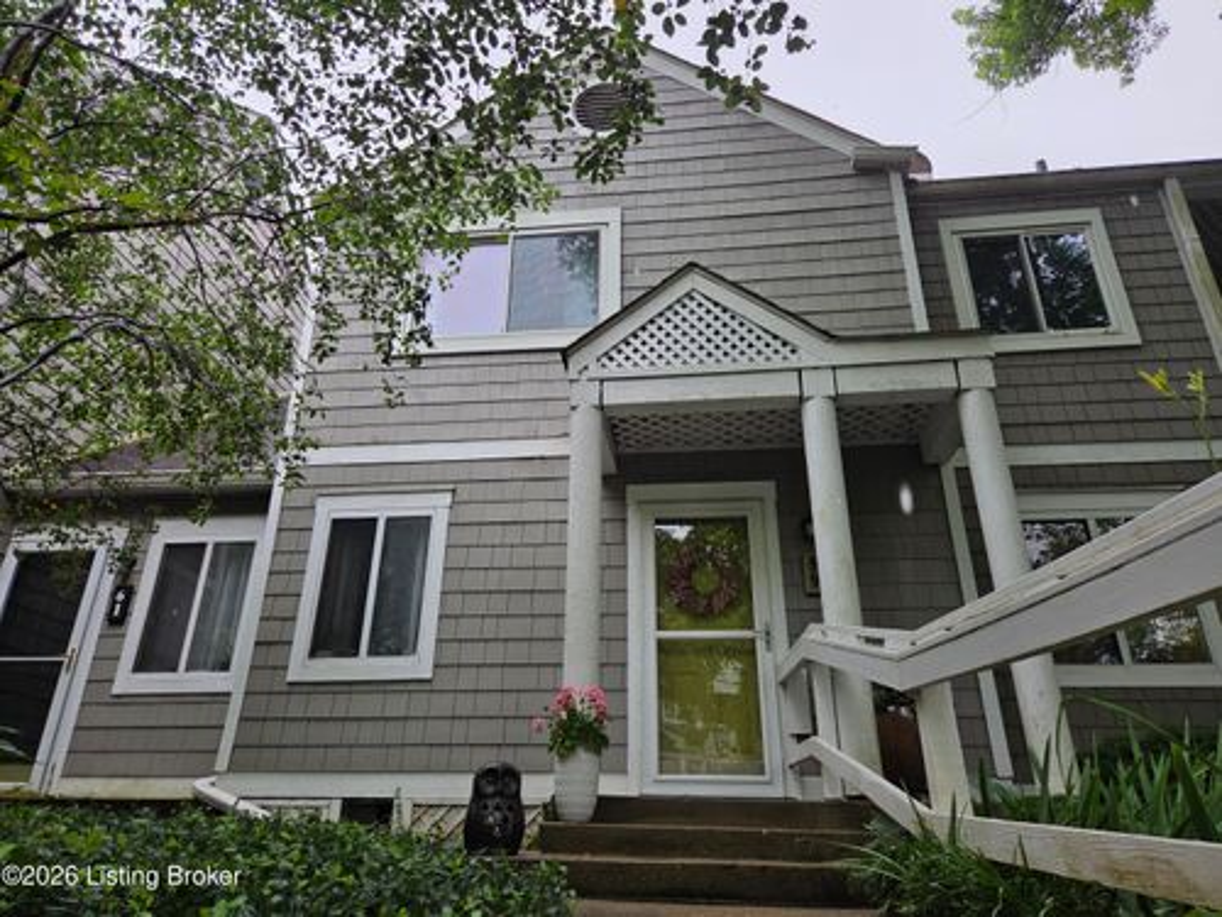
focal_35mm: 23
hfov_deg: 73.9
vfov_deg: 58.9
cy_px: 458
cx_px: 611
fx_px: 812
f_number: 1.8
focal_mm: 5.4
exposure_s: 1/1283
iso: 80
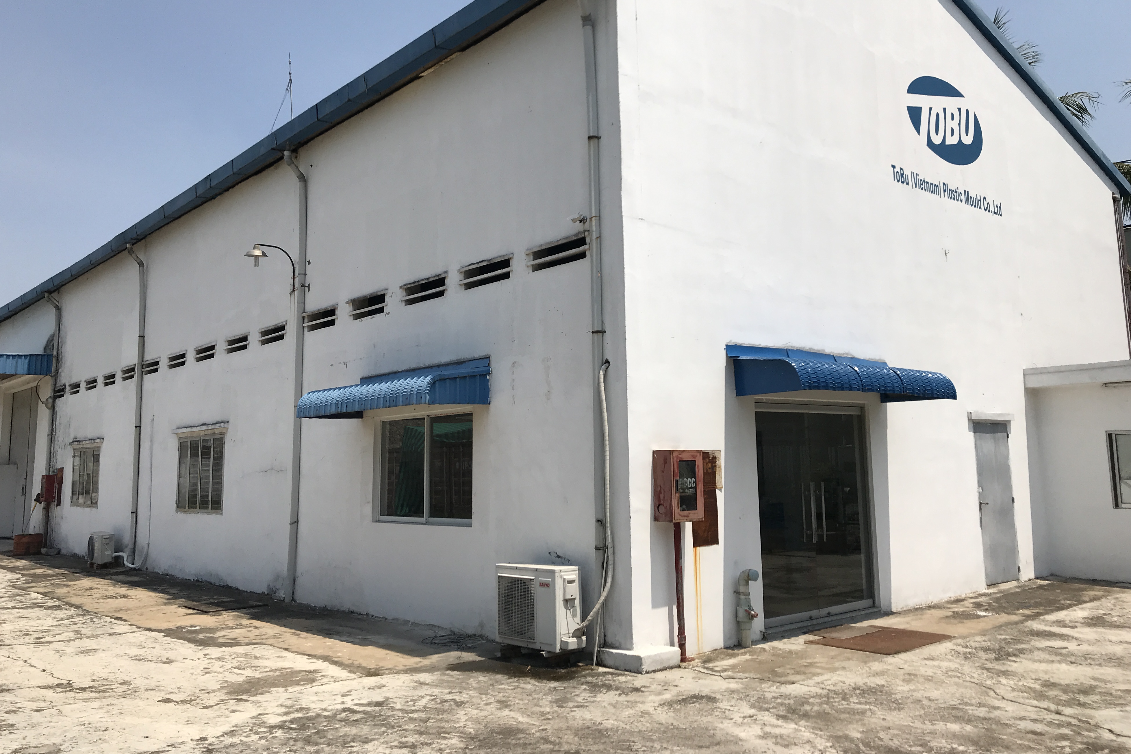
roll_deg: +0.6
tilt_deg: +6.8
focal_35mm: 30
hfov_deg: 61.9
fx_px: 942
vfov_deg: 43.5
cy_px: 335
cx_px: 569
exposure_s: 1/5319
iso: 20
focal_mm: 3.99
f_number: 1.8
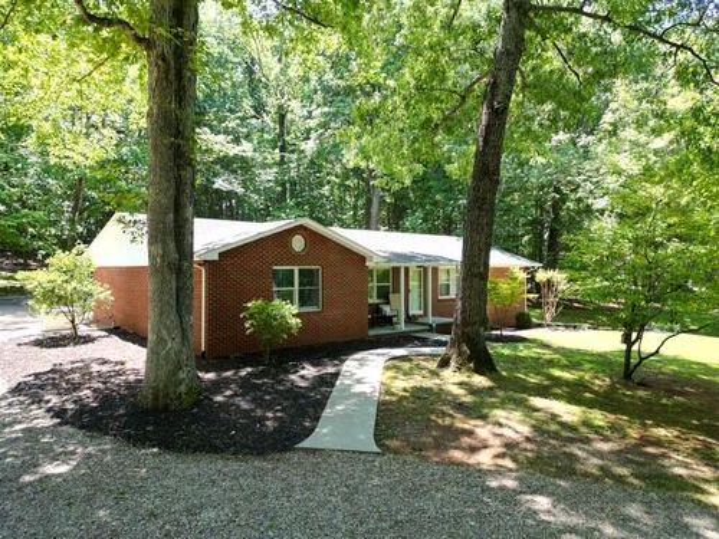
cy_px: 270
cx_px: 360
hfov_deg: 71.6
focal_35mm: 24
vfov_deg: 56.8
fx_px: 498
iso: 100
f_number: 1.7
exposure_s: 1/320
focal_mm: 6.72
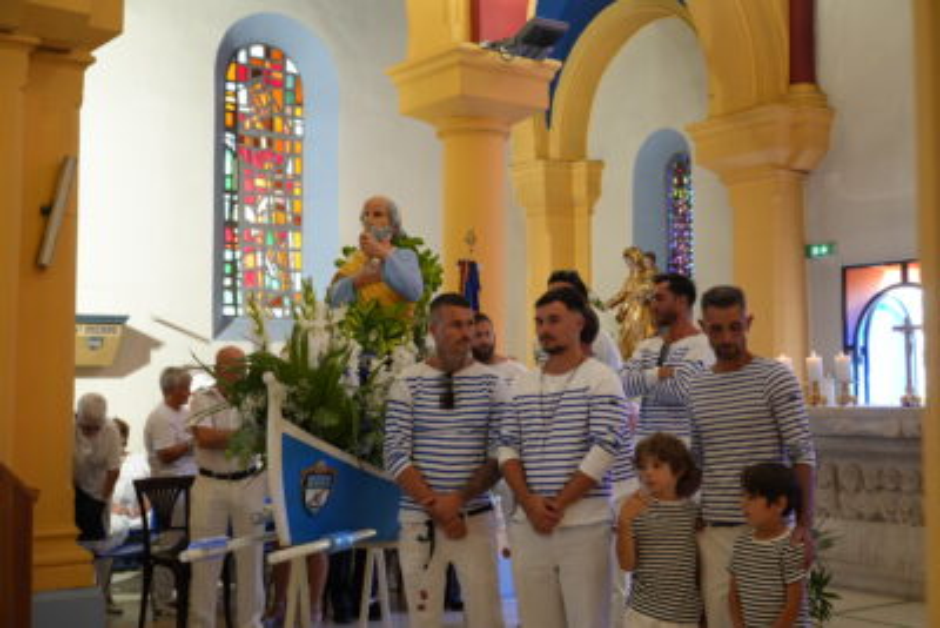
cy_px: 314
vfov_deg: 29.3
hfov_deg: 42.7
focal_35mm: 46
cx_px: 470
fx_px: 1201
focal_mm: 46
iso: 2000
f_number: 4
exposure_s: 1/160
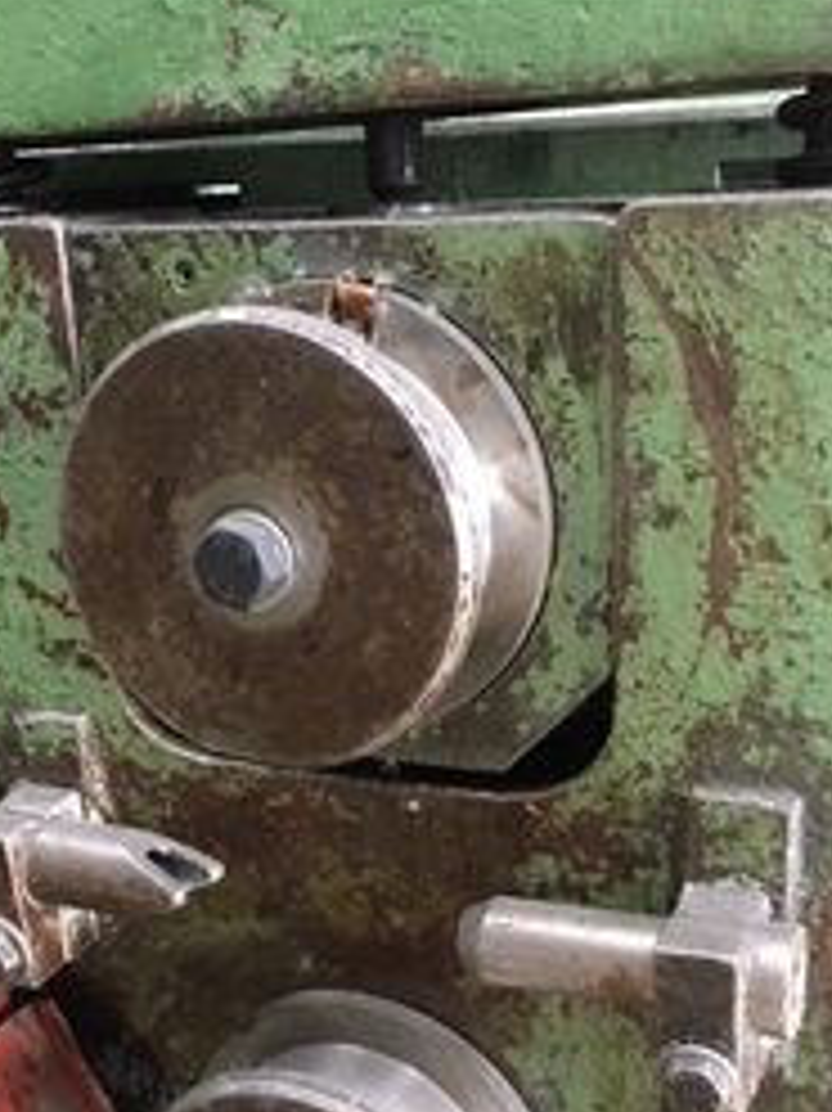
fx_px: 1508
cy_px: 729
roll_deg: +2.4
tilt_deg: -20.2
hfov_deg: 30.8
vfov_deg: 40.0
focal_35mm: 47
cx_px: 396
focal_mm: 4.15
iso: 250
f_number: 2.2
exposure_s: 1/33
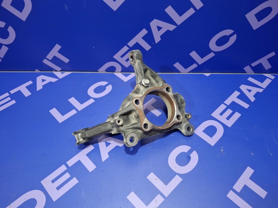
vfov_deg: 54.8
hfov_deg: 69.4
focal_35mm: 25
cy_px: 104
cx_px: 139
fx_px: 201
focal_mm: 4.69
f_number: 1.8
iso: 250
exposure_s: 1/40
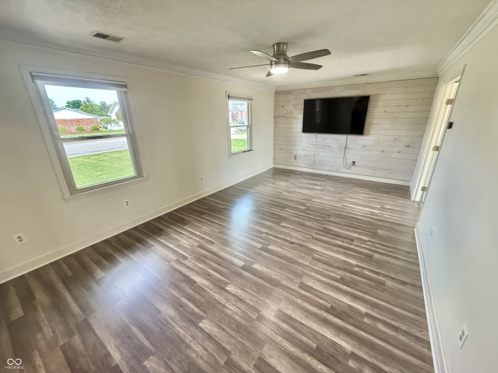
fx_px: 201
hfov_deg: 102.1
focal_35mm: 14
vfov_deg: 85.7
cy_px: 186
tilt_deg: -18.1
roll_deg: +1.1
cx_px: 249
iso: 500
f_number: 2.2
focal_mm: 2.22
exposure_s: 1/120
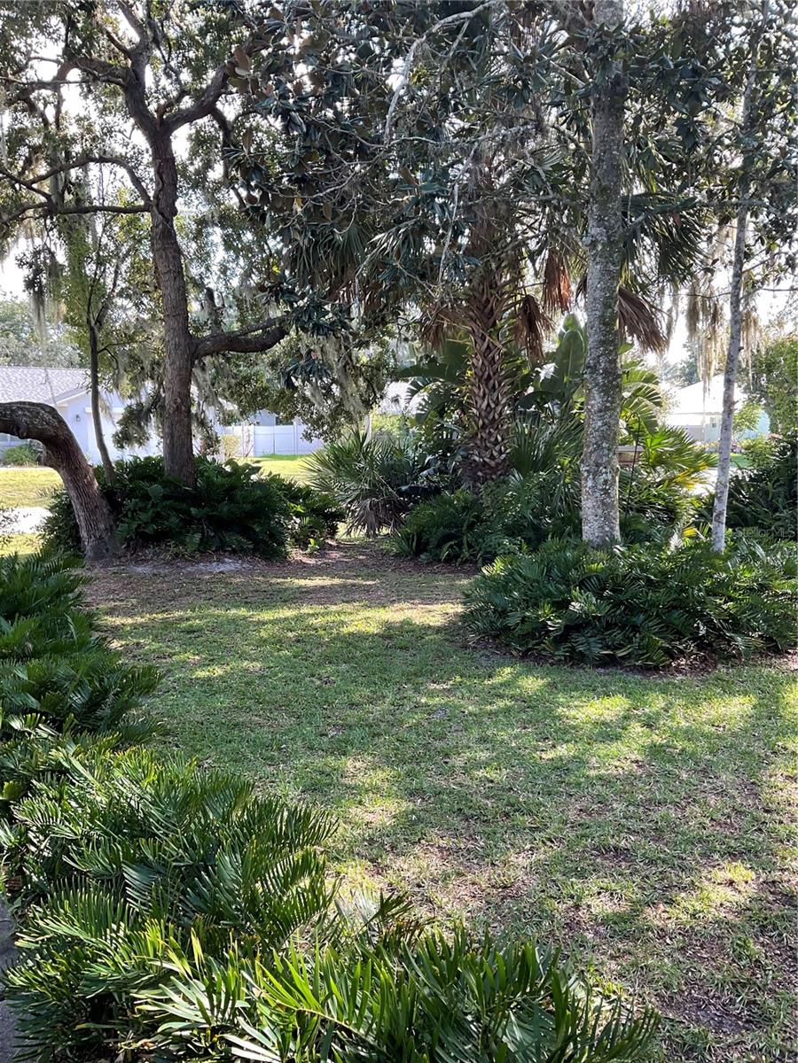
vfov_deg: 61.7
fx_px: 891
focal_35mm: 29
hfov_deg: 48.2
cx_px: 399
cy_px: 532
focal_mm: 3
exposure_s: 1/120
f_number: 1.8
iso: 25
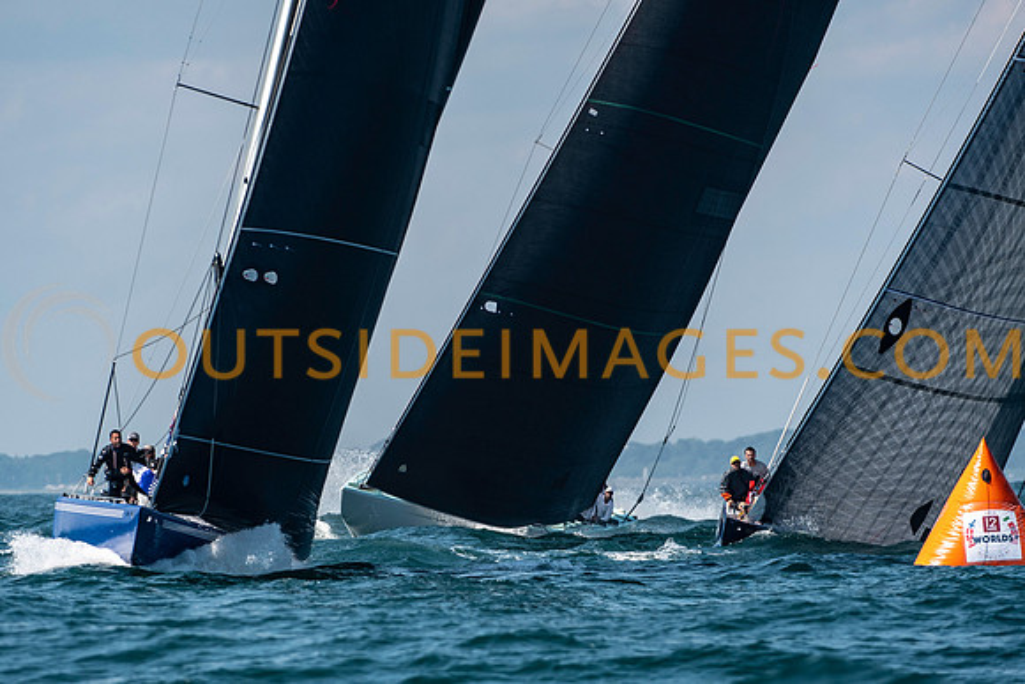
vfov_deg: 2.6
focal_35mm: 530
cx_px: 421
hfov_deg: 3.9
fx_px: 15107
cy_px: 403
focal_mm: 300
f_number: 5
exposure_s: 1/2500
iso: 400
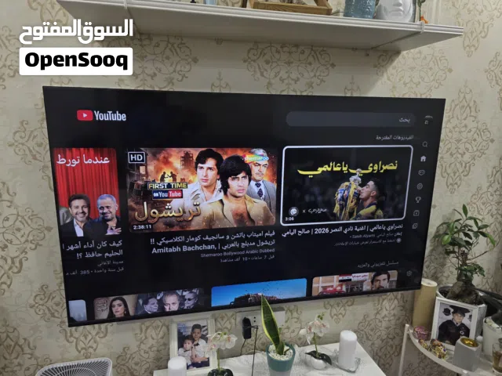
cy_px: 188
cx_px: 251
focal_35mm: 23
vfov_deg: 58.9
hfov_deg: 73.9
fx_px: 334
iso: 50
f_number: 1.7
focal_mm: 6.3
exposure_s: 1/60
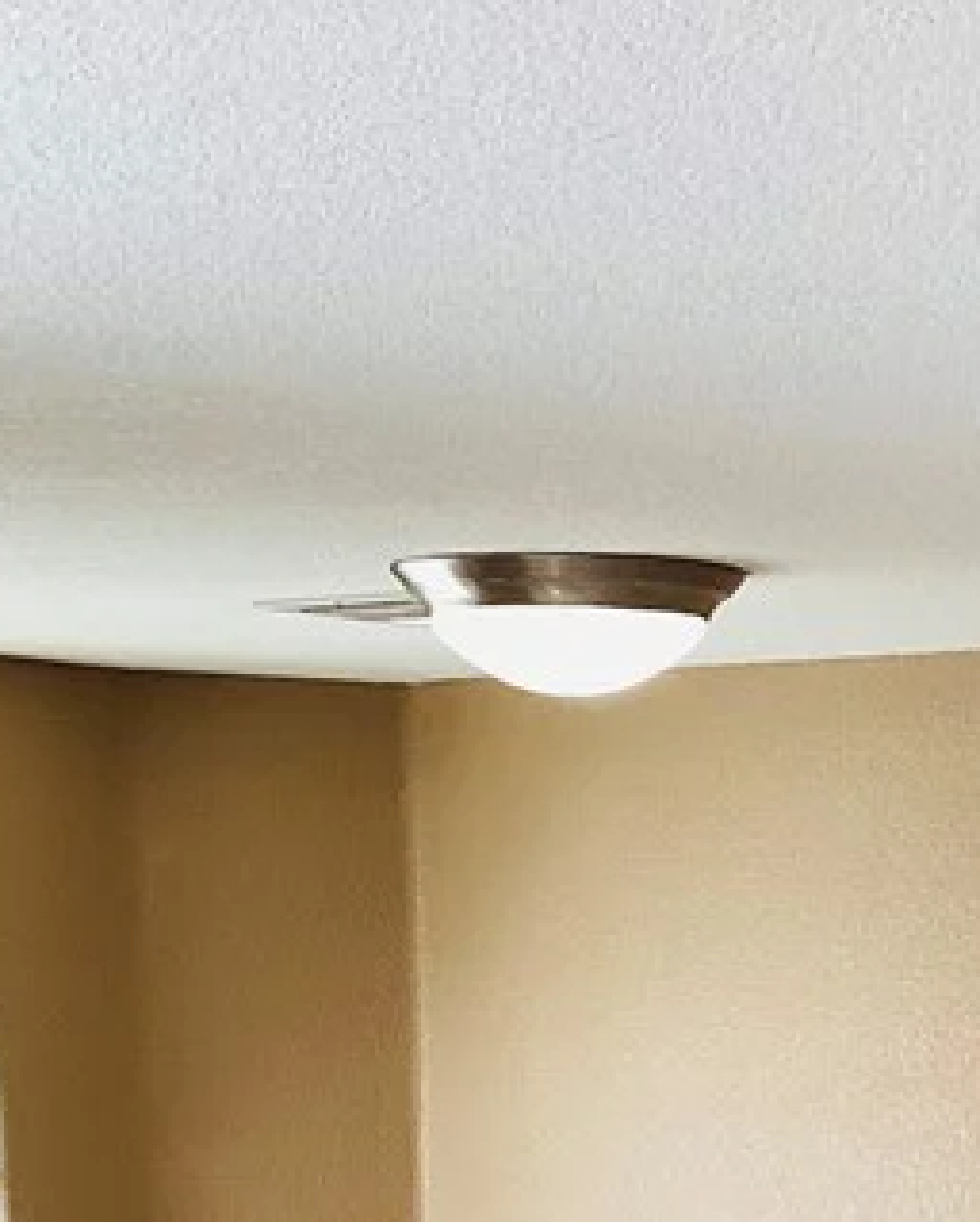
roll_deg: -0.8
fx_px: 3510
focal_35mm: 97
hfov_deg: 15.8
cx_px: 743
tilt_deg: -12.2
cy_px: 1586
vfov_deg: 18.4
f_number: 2.4
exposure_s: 1/120
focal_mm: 3.3
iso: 64
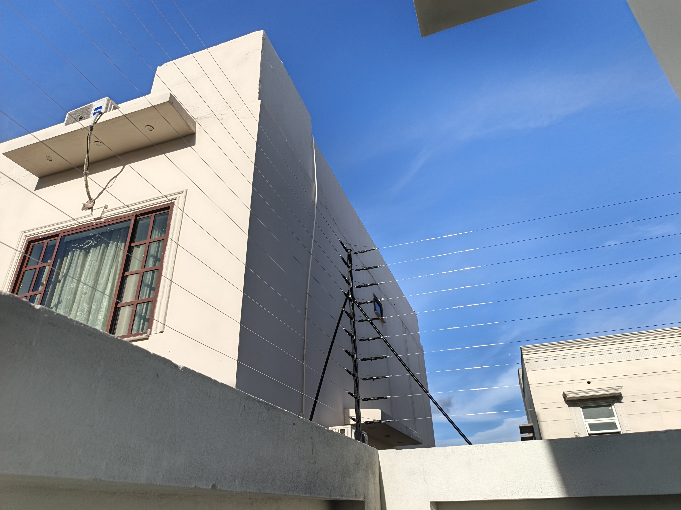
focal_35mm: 23
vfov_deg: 58.9
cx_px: 340
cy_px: 255
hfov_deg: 73.9
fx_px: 452
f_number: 1.8
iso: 52
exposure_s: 1/1730
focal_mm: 5.56
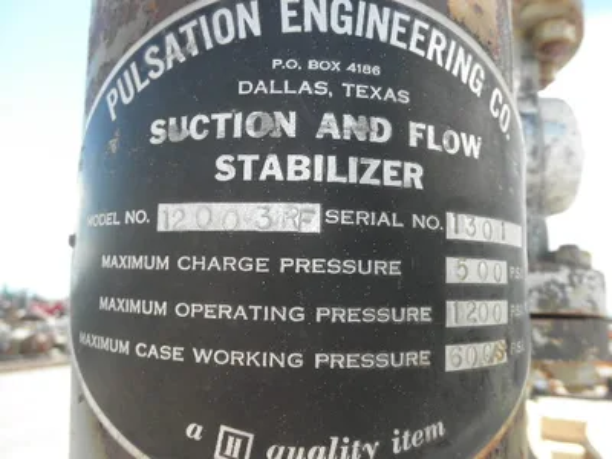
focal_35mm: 28
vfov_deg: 49.7
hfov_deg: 63.4
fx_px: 495
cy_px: 230
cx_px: 306
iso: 64
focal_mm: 5
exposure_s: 1/200
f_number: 3
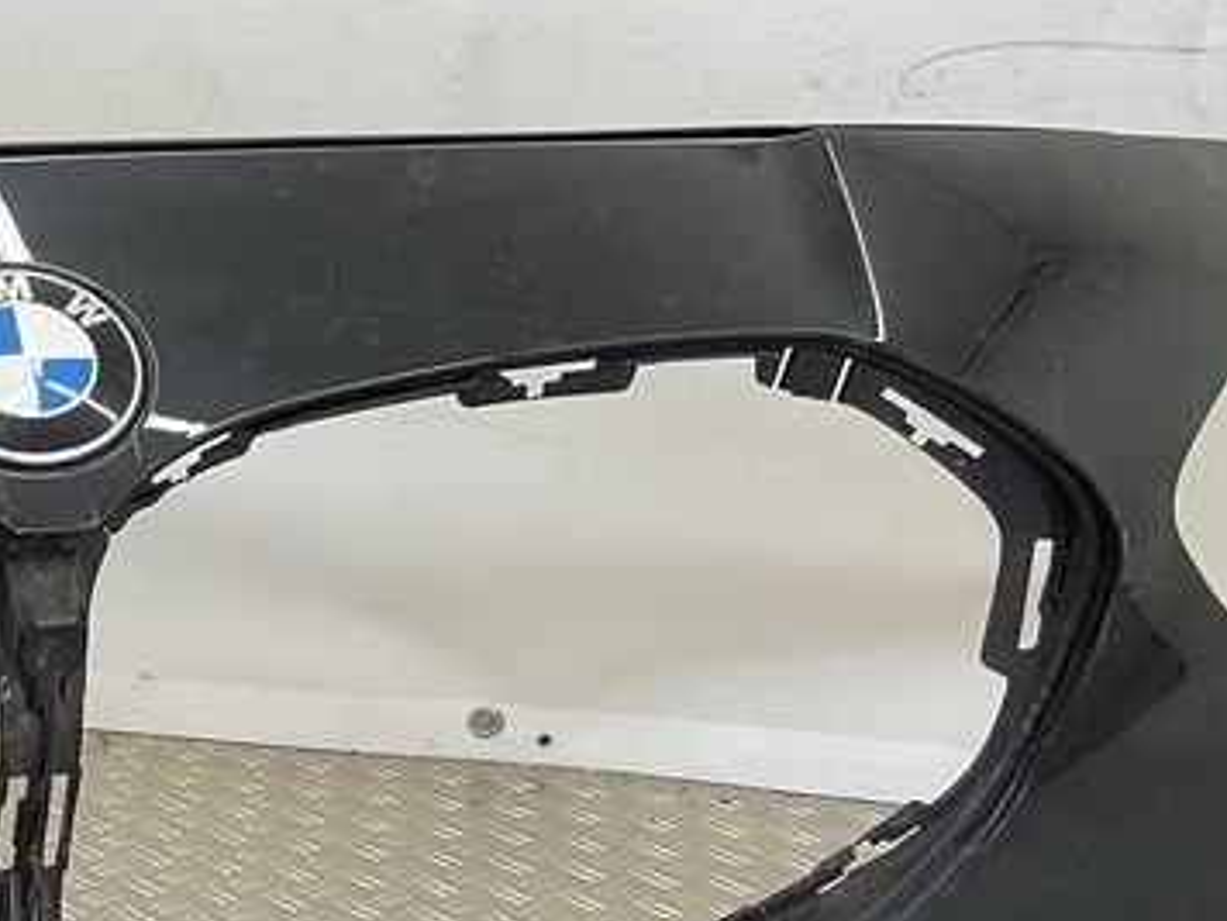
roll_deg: -1.1
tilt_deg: -27.3
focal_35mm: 82
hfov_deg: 22.2
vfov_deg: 17.6
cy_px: 876
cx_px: -200
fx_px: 2907
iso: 25
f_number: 1.8
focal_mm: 3
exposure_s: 1/100
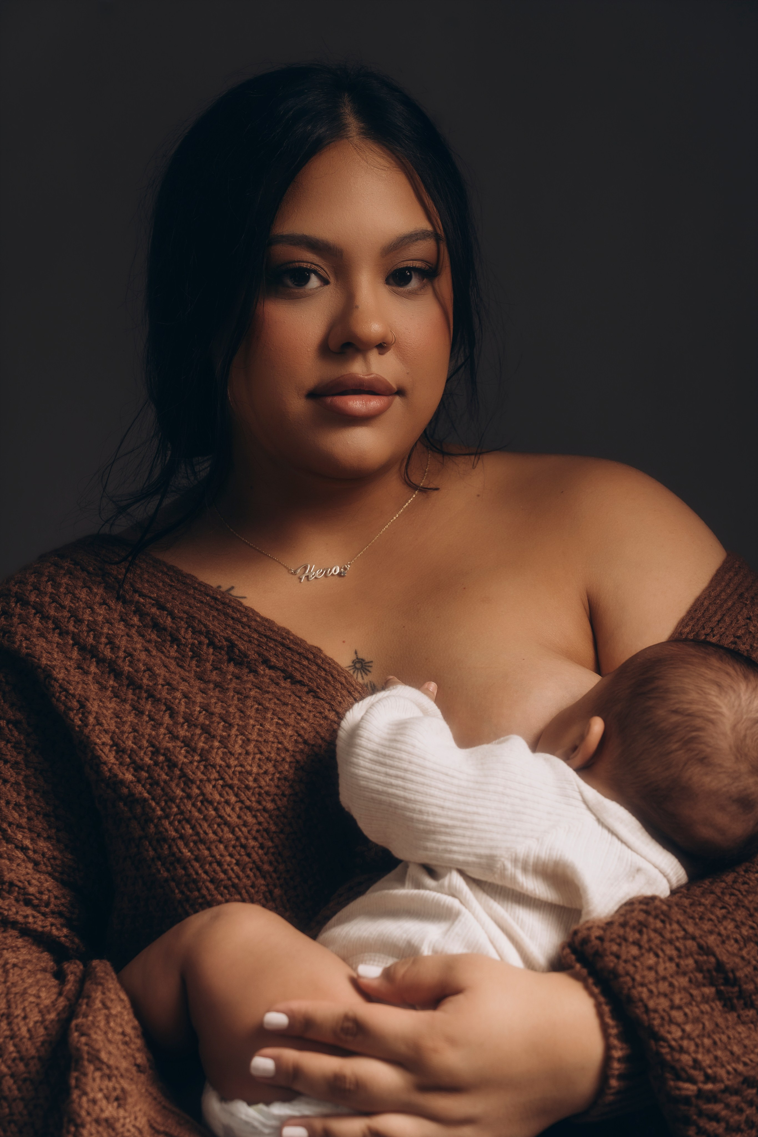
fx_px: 3316
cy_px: 568
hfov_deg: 13.0
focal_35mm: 105
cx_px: 379
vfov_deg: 19.5
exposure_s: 1/160
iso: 100
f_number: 6.3
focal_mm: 105
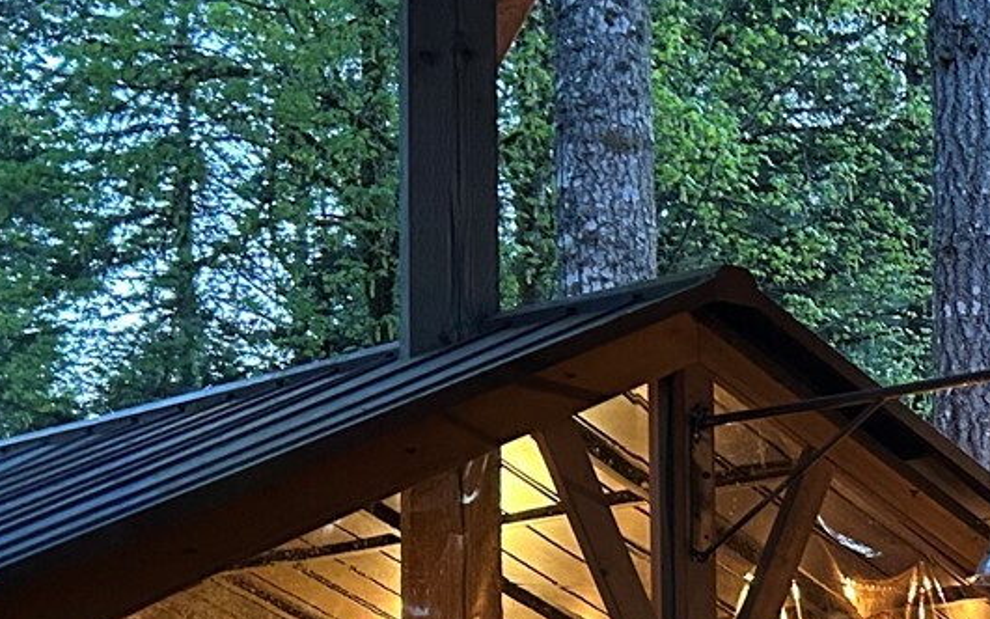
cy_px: 600
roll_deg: +2.2
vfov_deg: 15.5
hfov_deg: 21.8
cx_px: 1376
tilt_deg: +4.7
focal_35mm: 83
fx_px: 2240
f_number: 1.5
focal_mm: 5.7
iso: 500
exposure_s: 1/30
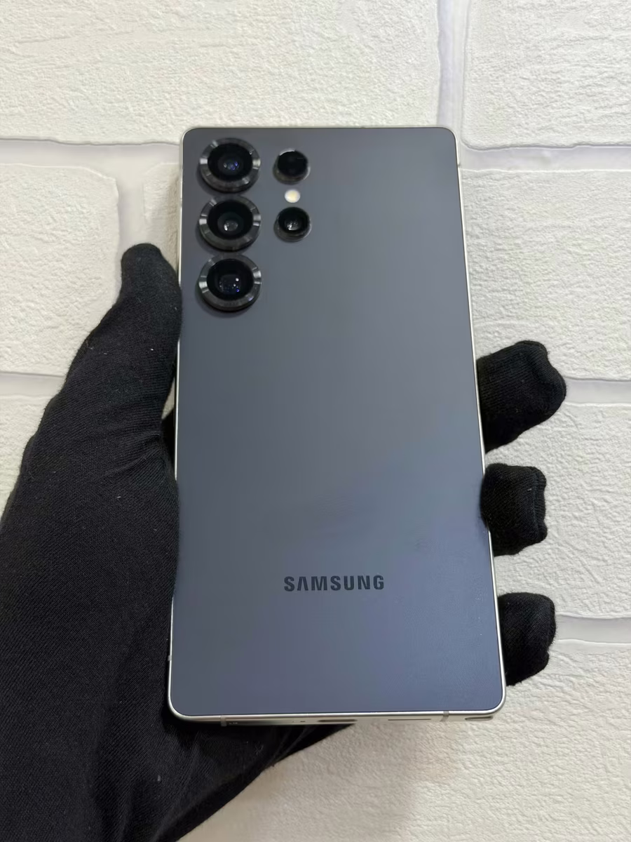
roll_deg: -0.6
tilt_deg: +2.8
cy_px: 421
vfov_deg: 39.7
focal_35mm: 48
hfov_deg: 30.3
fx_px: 1167
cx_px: 316
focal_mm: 6.76
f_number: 1.78
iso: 64
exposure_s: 1/50
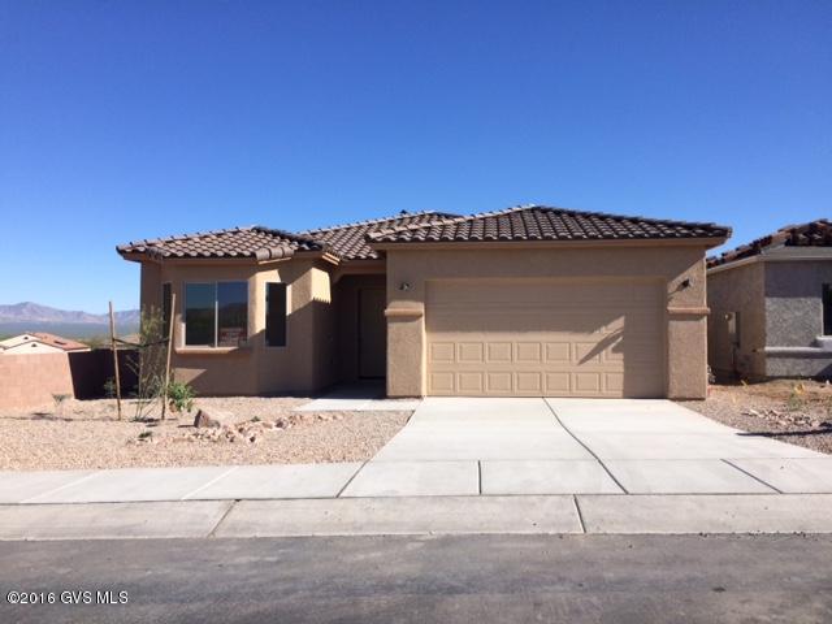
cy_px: 312
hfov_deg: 61.7
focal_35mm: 29
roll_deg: +1.2
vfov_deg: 48.2
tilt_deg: +0.3
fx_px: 697
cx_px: 416
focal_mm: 4.15
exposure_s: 1/2564
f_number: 2.2
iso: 32
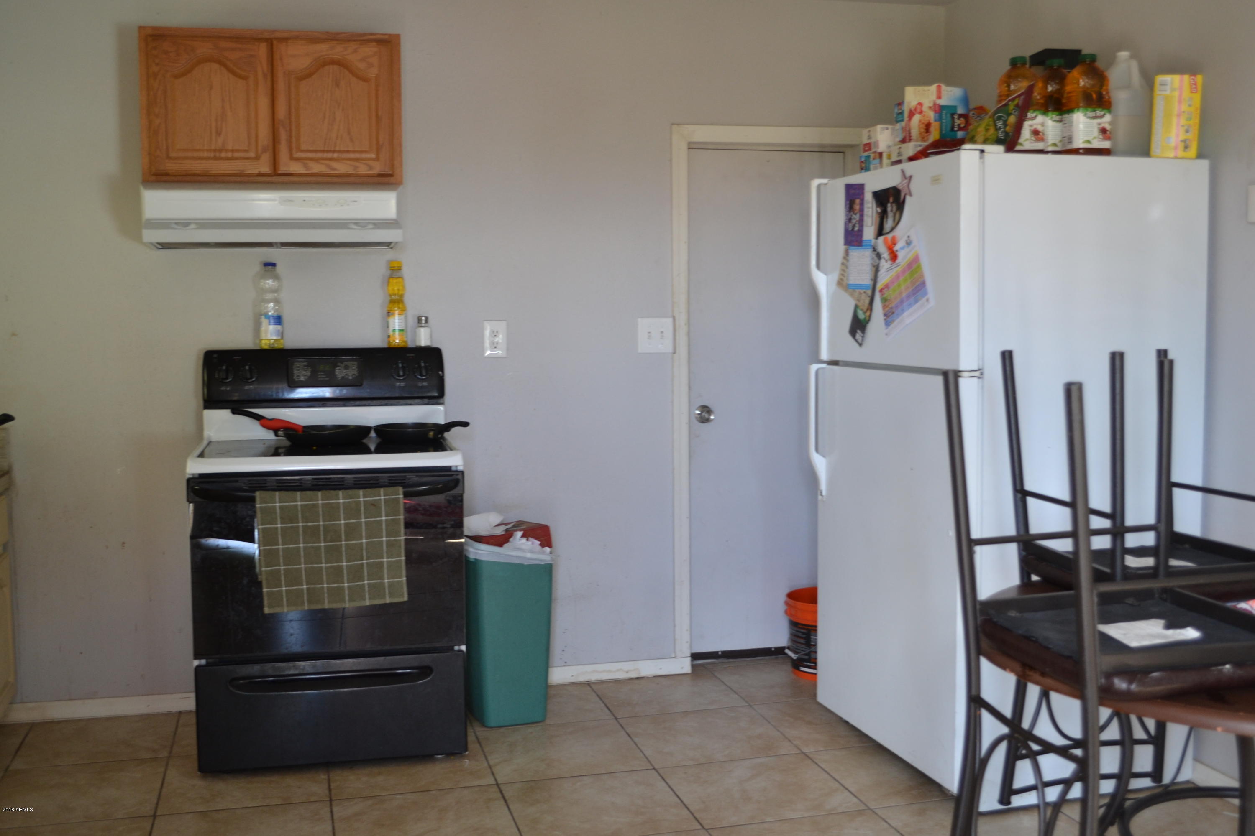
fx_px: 1255
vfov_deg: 36.9
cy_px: 418
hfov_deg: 53.1
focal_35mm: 36
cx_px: 628
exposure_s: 1/40
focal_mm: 24
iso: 400
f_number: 4
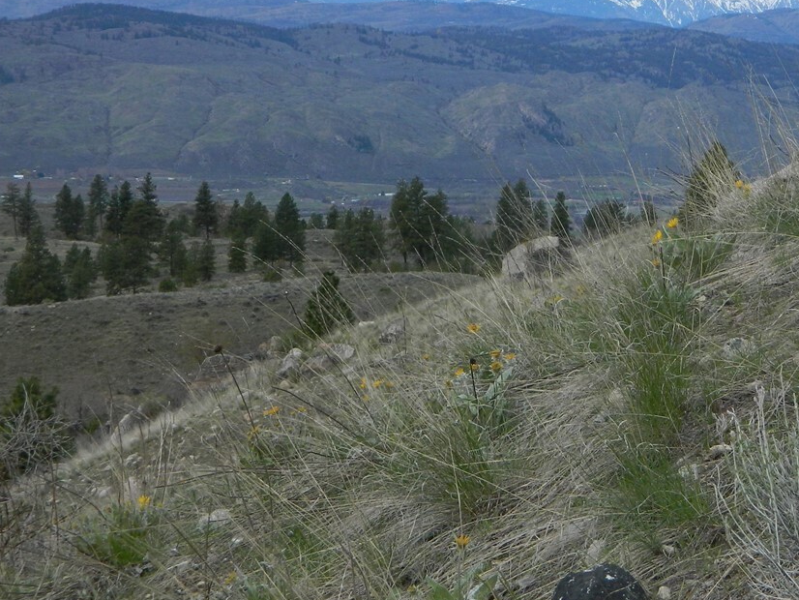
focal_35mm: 91
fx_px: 2101
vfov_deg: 16.2
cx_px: 650
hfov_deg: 21.2
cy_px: 150
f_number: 3.6
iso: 80
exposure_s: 1/800
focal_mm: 8.4
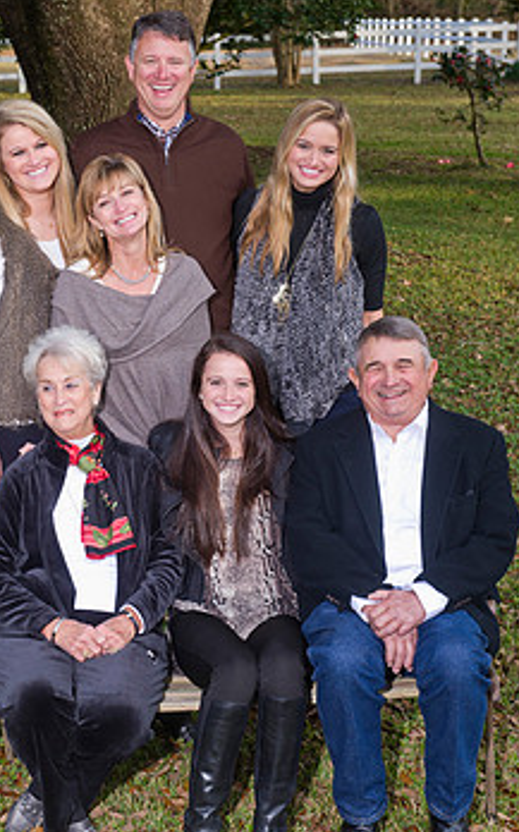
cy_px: 435
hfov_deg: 16.5
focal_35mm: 79
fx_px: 1791
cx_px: 195
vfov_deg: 26.2
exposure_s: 1/200
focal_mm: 60
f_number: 7.1
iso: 800
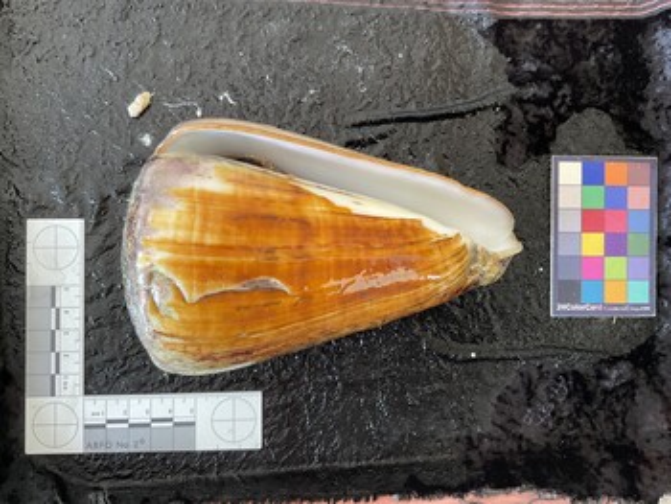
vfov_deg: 48.3
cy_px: 252
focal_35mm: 29
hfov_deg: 61.6
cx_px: 336
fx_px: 563
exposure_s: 1/50
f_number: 1.8
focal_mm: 3
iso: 80
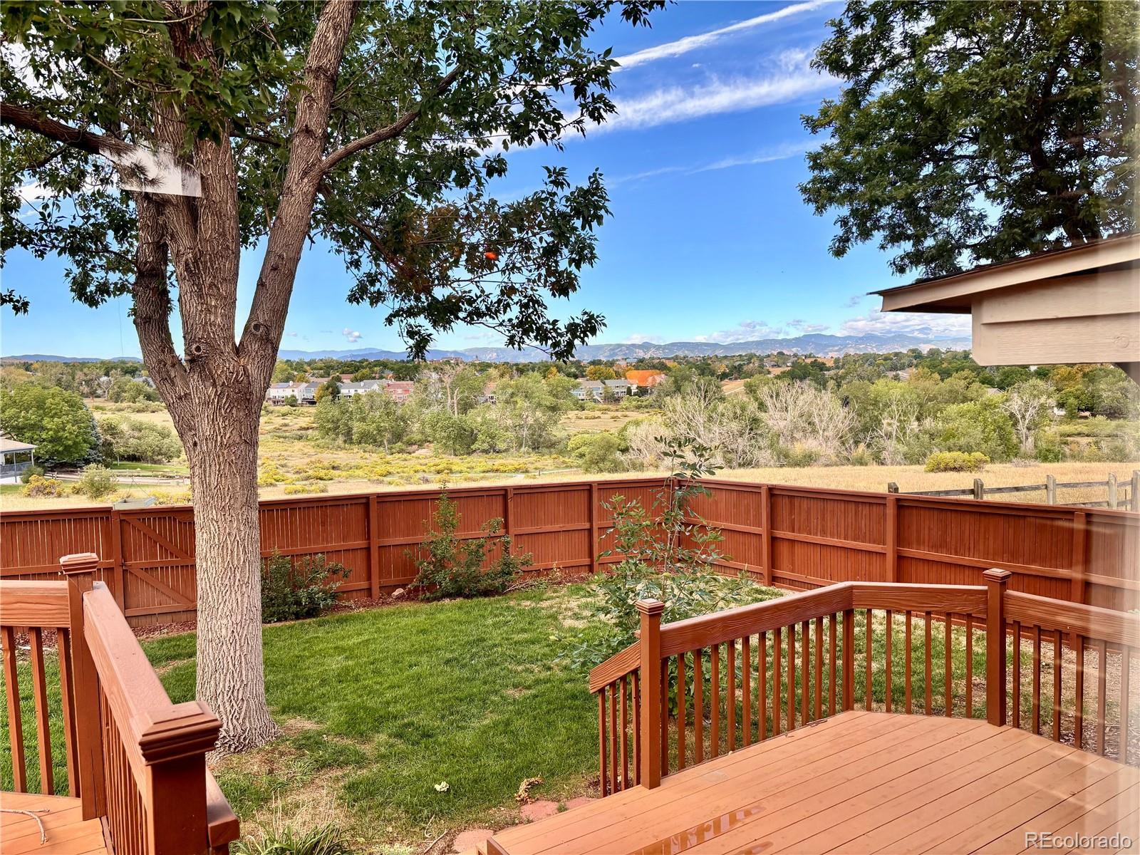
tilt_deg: -4.7
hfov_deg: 67.3
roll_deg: +1.2
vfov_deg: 53.1
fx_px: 856
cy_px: 428
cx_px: 570
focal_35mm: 26
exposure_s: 1/711
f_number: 1.6
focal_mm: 5.96
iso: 50
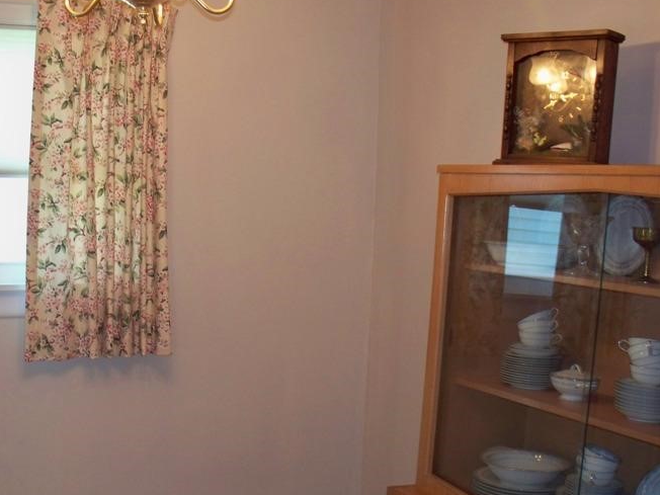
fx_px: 1049
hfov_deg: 34.4
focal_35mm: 55
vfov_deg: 26.4
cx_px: 192
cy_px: 341
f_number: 2.8
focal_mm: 7.54
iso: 200
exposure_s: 1/30
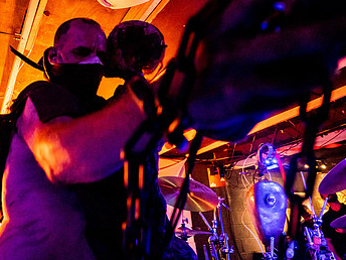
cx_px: 124
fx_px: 280
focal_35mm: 28
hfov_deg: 62.3
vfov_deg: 48.3
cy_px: 74
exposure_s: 1/160
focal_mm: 14
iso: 2500
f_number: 2.8
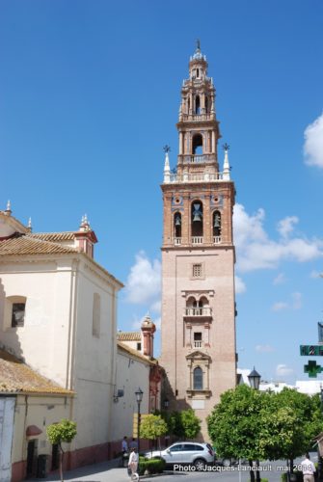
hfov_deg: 29.0
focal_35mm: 46
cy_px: 241
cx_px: 162
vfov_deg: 42.3
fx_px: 624
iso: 100
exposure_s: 1/250
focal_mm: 31
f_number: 8
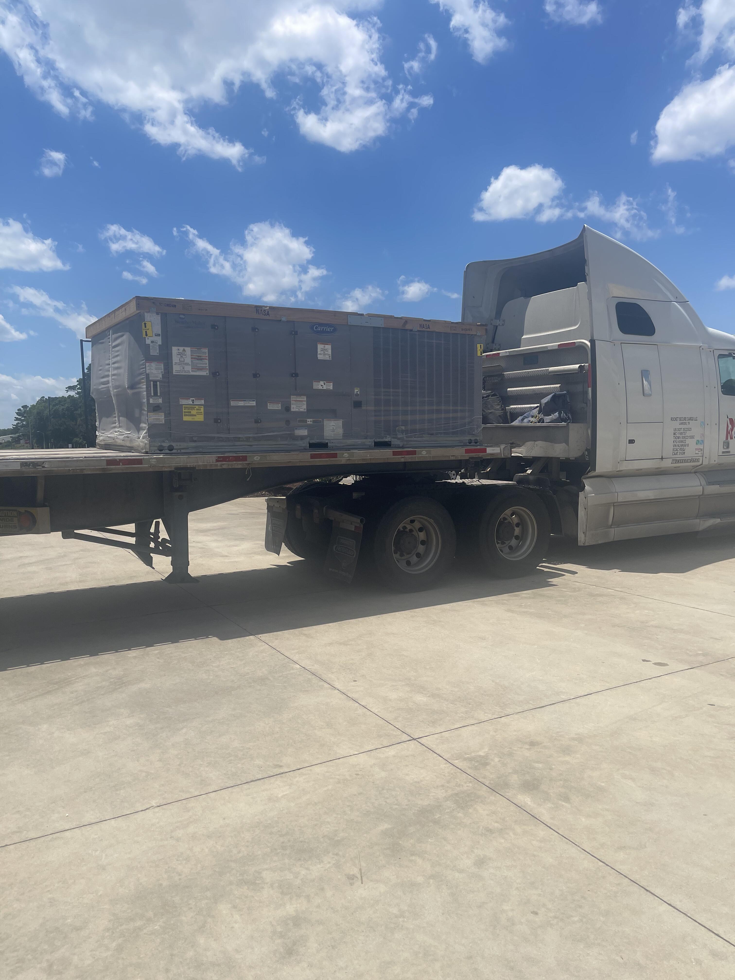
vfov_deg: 69.4
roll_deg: +0.9
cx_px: 368
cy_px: 490
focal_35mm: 25
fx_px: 708
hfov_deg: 54.9
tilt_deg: -4.4
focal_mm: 5.1
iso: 32
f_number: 1.6
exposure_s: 1/5618
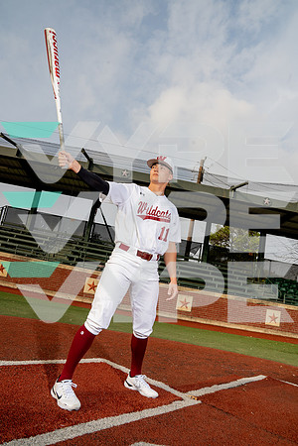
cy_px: 223
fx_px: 298
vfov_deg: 73.7
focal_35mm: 24
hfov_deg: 53.1
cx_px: 149
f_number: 11
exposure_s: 1/250
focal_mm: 24
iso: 250
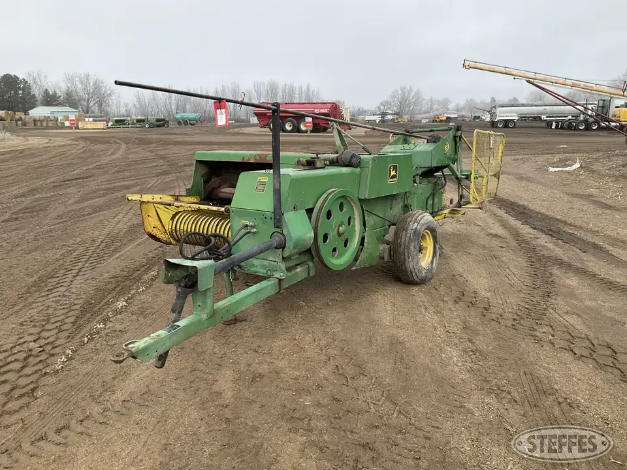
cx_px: 314
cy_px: 235
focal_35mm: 29
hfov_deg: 61.7
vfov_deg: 48.2
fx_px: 525
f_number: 1.8
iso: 25
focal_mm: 3
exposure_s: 1/944
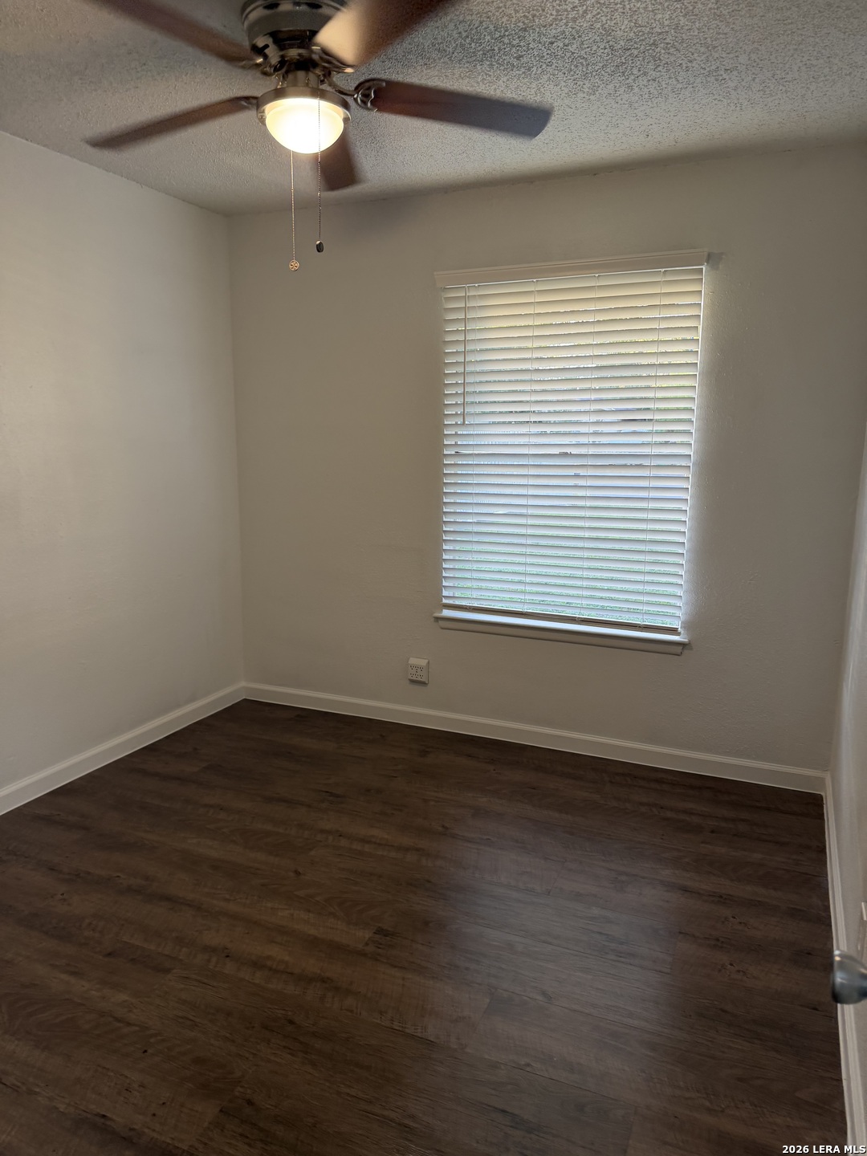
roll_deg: -0.1
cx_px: 434
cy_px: 578
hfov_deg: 56.8
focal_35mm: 24
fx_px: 801
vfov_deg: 71.6
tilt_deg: -10.2
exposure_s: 1/60
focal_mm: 6.76
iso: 125
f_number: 1.78
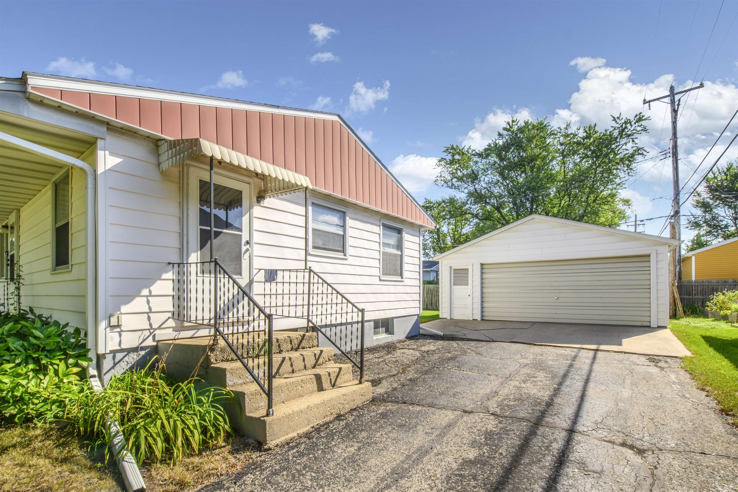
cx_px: 369
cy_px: 246
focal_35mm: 15
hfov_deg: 100.4
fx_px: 308
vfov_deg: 77.4
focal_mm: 15
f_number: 22
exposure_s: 1/40
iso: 100
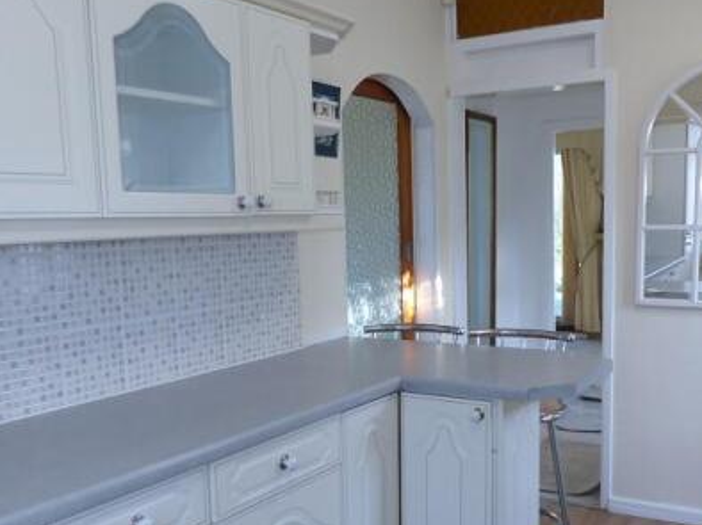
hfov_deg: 50.1
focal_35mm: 37
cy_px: 337
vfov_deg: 38.3
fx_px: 750
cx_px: 391
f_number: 2.8
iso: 125
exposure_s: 1/60
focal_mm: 4.5
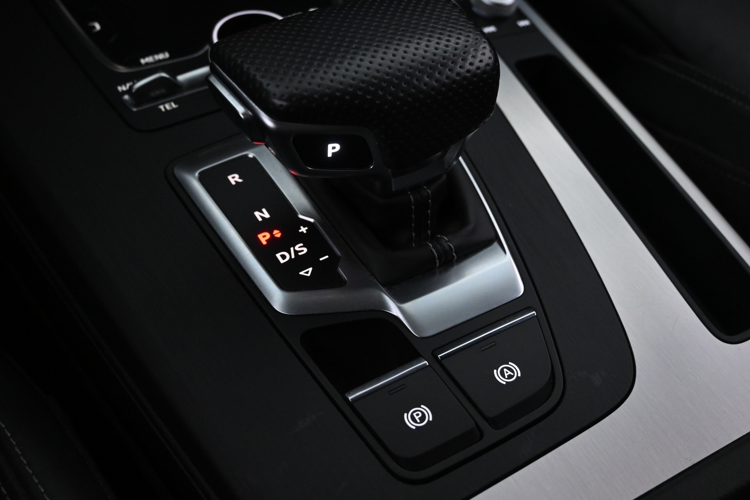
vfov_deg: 31.3
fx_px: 892
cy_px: 235
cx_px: 383
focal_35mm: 43
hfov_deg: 45.6
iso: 2000
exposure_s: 1/40
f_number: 4.5
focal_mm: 26.5
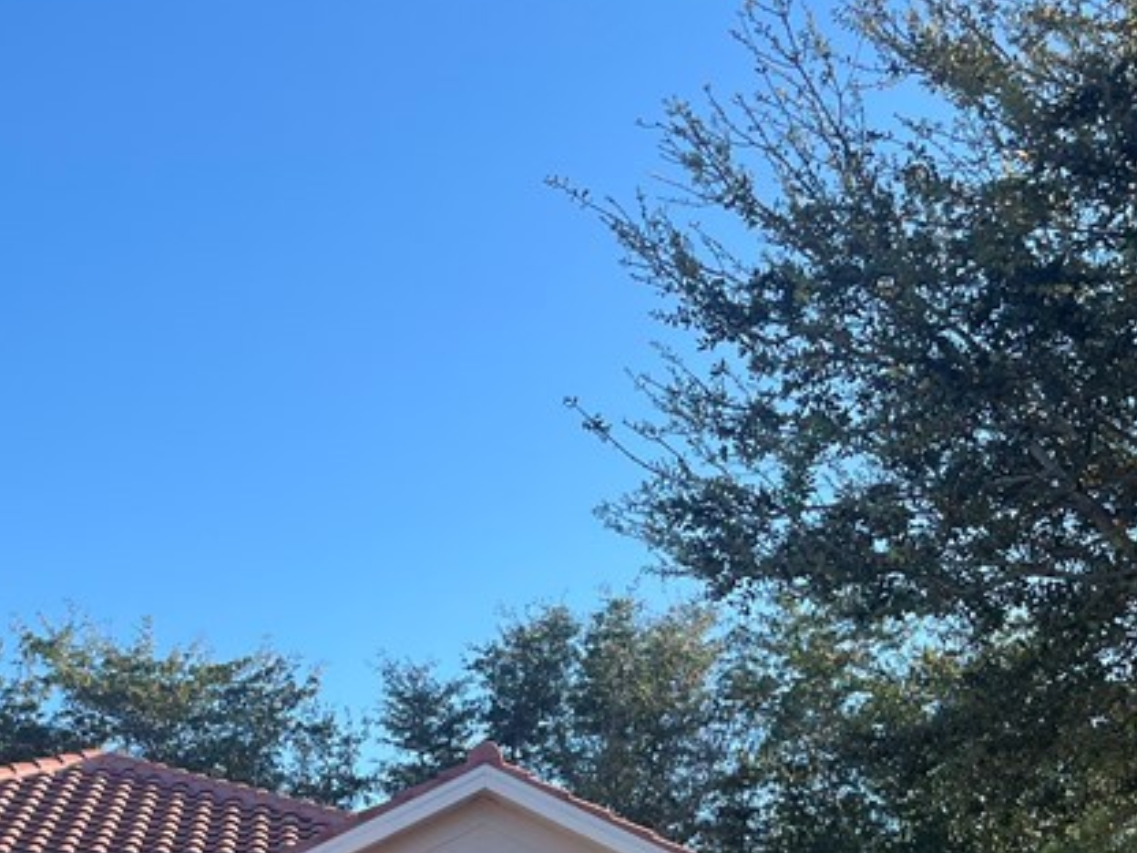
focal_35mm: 64
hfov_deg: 29.8
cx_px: 284
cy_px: 1009
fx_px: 2102
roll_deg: -0.7
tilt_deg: +6.8
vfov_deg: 21.4
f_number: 1.6
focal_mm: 5.1
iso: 50
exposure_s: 1/1186
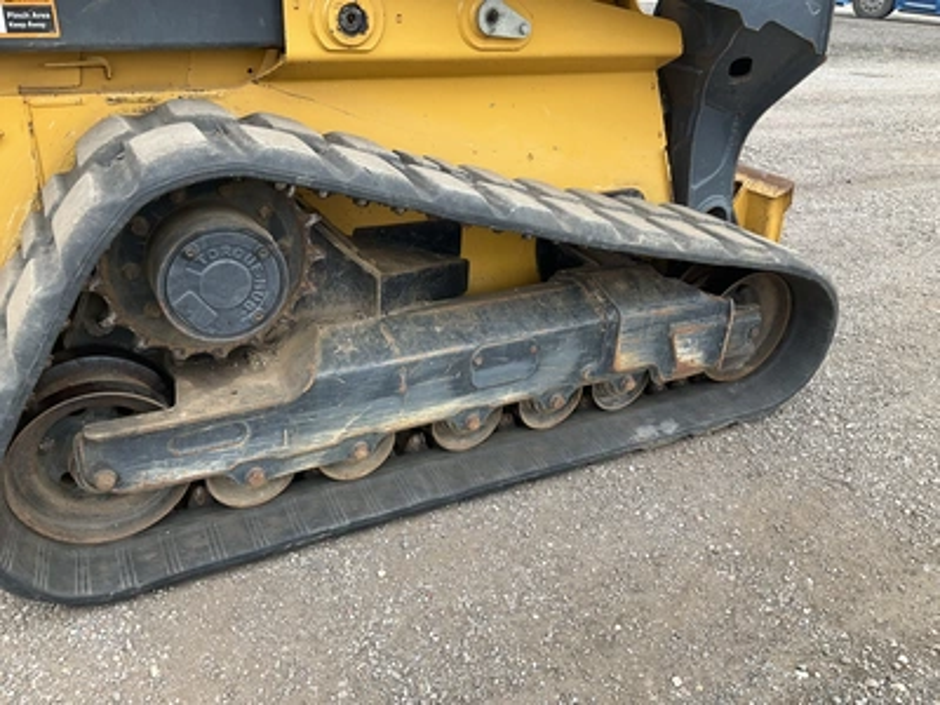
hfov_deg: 61.7
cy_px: 352
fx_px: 787
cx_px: 470
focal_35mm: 29
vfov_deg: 48.2
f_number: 1.8
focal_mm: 3
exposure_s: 1/124
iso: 16
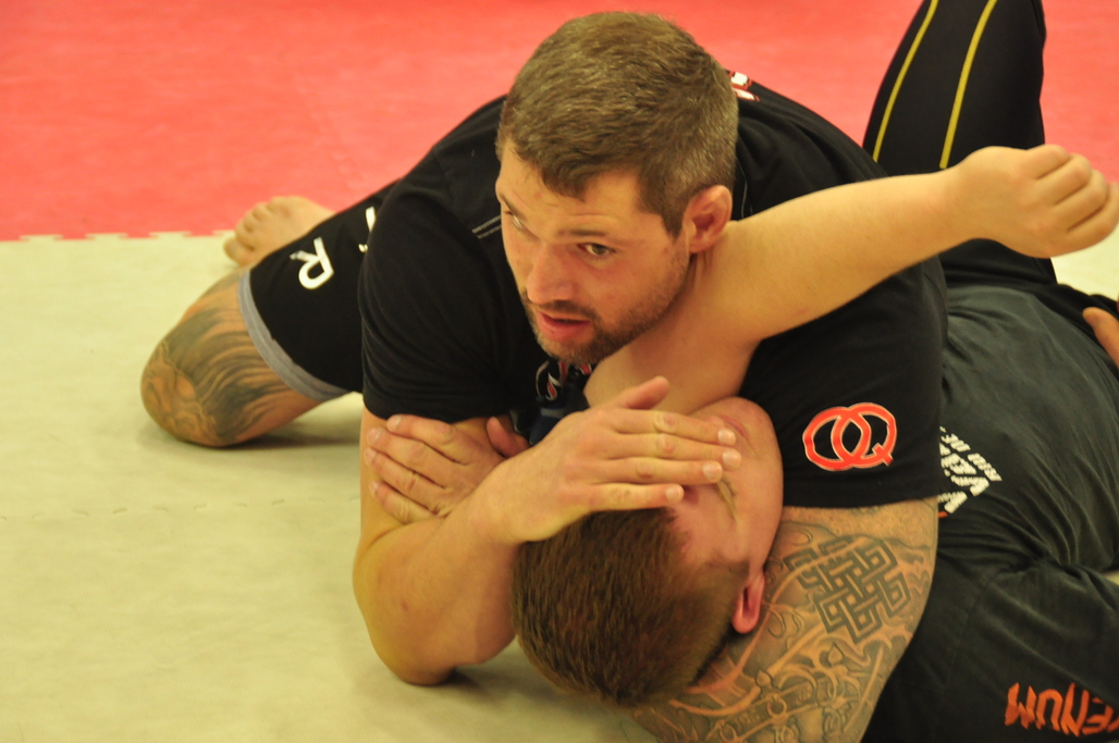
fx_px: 3930
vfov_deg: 10.8
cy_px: 377
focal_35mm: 127
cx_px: 615
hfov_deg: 16.2
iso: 900
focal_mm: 75
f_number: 5
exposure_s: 1/30
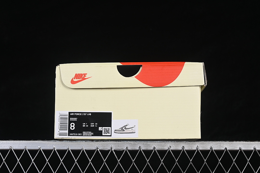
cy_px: 86
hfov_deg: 27.0
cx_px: 130
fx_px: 542
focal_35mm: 75
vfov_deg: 18.2
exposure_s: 1/80
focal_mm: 50
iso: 160
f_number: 8
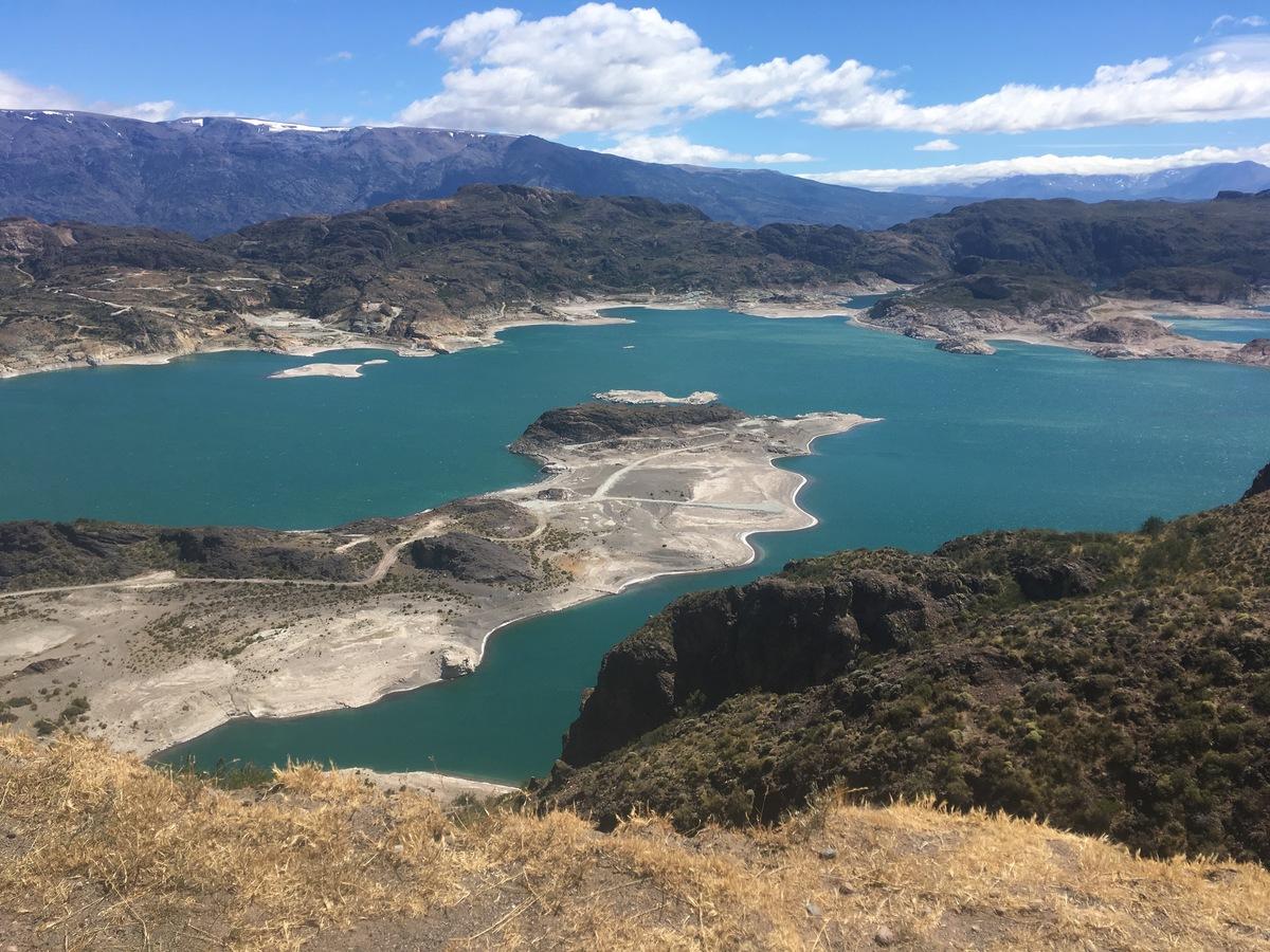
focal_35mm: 29
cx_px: 635
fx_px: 1064
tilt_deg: -14.1
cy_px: 476
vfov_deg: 48.2
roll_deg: -0.2
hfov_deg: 61.7
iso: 25
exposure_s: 1/2137
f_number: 2.2
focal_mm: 4.15
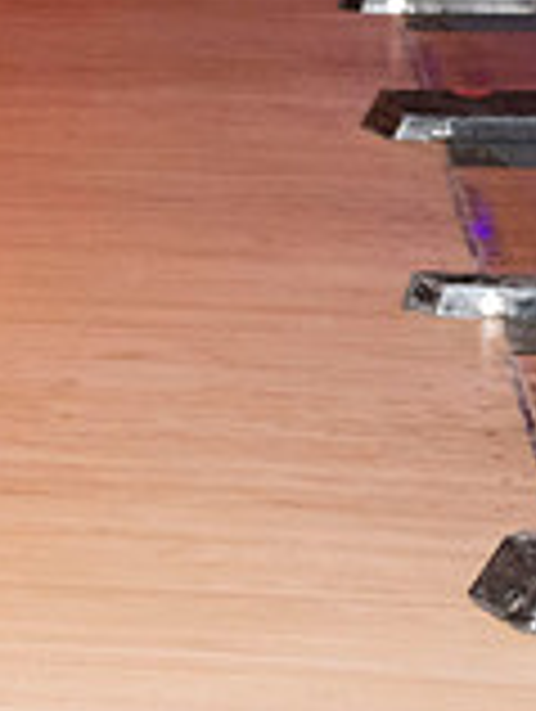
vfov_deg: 9.9
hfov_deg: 7.1
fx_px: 4097
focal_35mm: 199
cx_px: -634
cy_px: 79
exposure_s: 1/100
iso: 2000
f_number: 5.6
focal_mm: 46
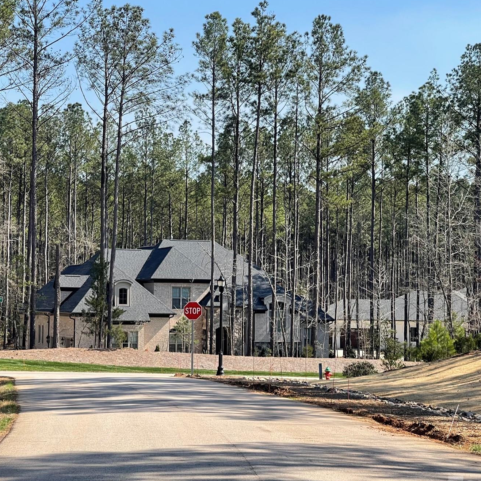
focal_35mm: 88
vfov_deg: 19.7
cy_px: 264
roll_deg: -0.6
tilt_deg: +2.2
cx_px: 195
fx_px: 1383
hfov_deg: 19.7
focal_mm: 7.5
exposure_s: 1/677
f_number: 2.2
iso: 20
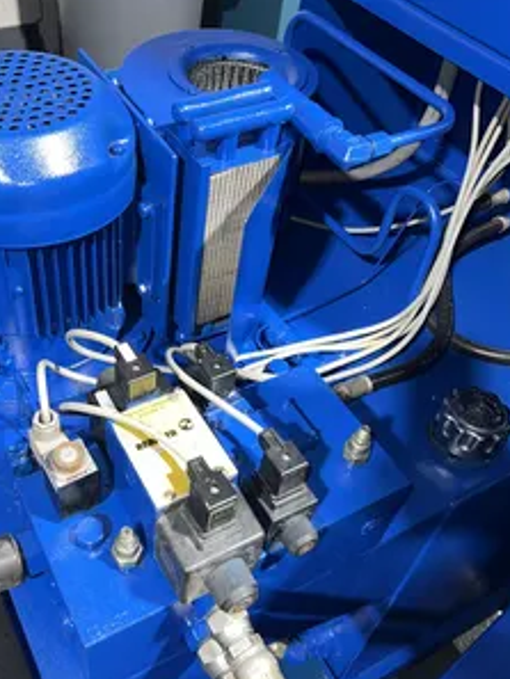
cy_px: 341
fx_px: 687
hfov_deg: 40.5
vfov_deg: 52.6
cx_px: 192
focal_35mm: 35
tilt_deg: -45.7
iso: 32
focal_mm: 5.7
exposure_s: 1/30
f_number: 1.5
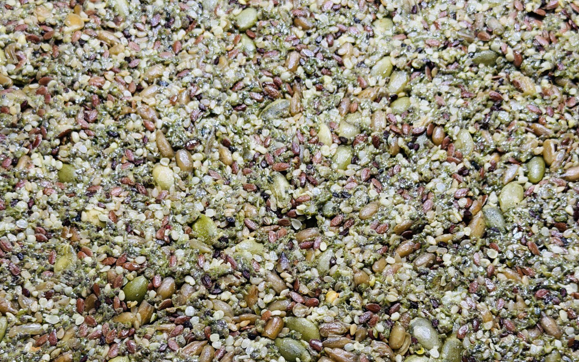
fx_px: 1073
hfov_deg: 30.2
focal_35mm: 68
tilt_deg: -63.3
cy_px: 246
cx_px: 289
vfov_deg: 19.1
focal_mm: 6.76
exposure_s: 1/40
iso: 320
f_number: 1.78
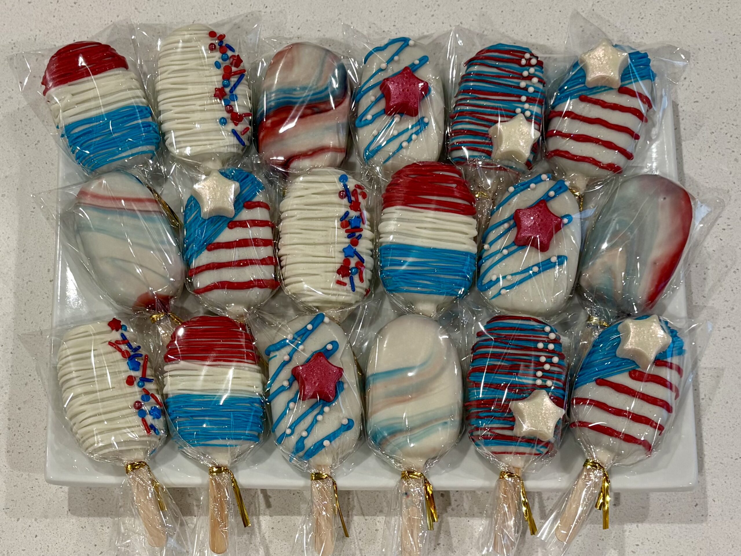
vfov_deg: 53.1
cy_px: 278
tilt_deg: -79.1
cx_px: 370
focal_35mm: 26
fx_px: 557
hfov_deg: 67.3
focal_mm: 5.96
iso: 125
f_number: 1.6
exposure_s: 1/120
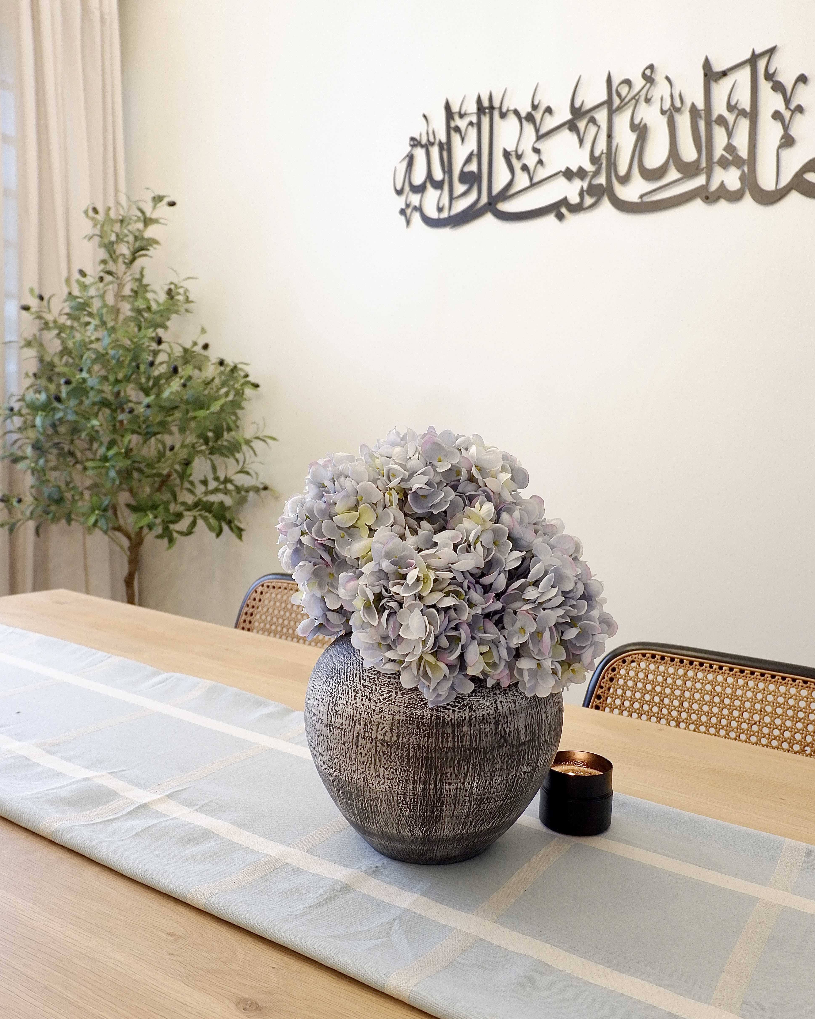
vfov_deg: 62.1
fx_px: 844
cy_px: 549
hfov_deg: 51.5
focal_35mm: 28
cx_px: 421
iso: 500
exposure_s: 1/34
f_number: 4
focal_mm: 16
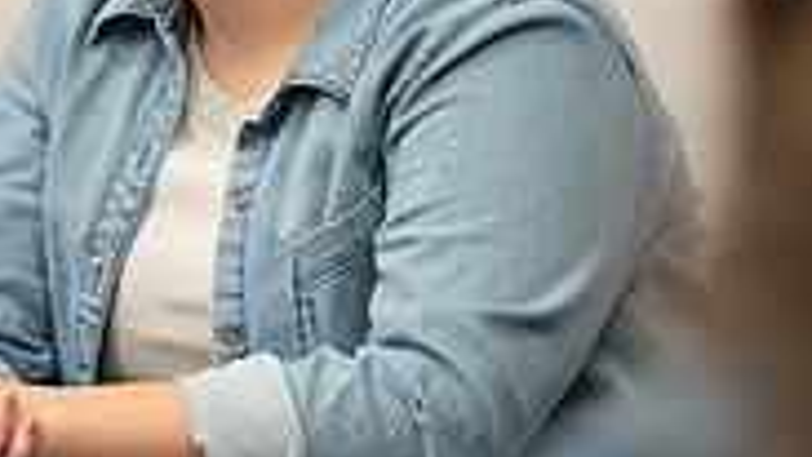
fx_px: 9992
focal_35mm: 464
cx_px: 146
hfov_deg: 4.7
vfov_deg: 2.6
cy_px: 51
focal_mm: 140
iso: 1600
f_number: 2.8
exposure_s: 1/200
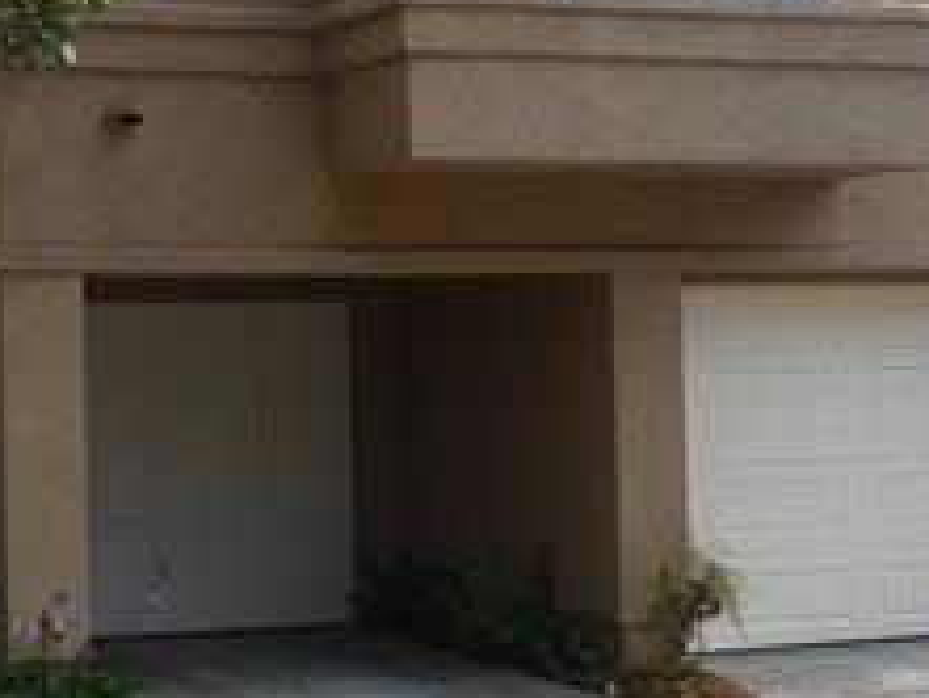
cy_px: 172
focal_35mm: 87
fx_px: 2336
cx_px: 109
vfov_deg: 16.9
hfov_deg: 22.0
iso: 100
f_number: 3.4
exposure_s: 1/500
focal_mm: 5
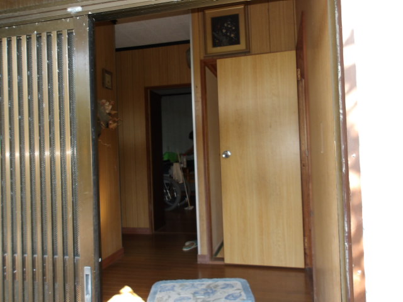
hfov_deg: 65.3
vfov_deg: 51.4
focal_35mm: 27
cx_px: 202
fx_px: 314
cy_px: 151
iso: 200
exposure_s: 1/60
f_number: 3
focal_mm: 4.9
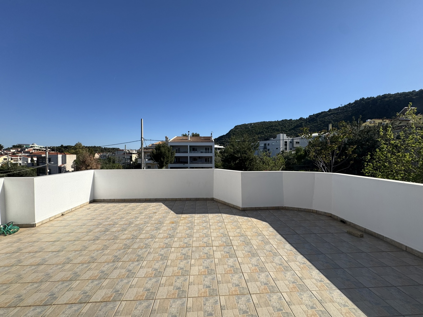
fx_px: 171
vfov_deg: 85.7
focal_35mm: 14
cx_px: 212
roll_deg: +0.4
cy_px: 158
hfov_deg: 102.1
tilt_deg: +0.0
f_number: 2.2
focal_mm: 2.22
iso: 40
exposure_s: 1/1789
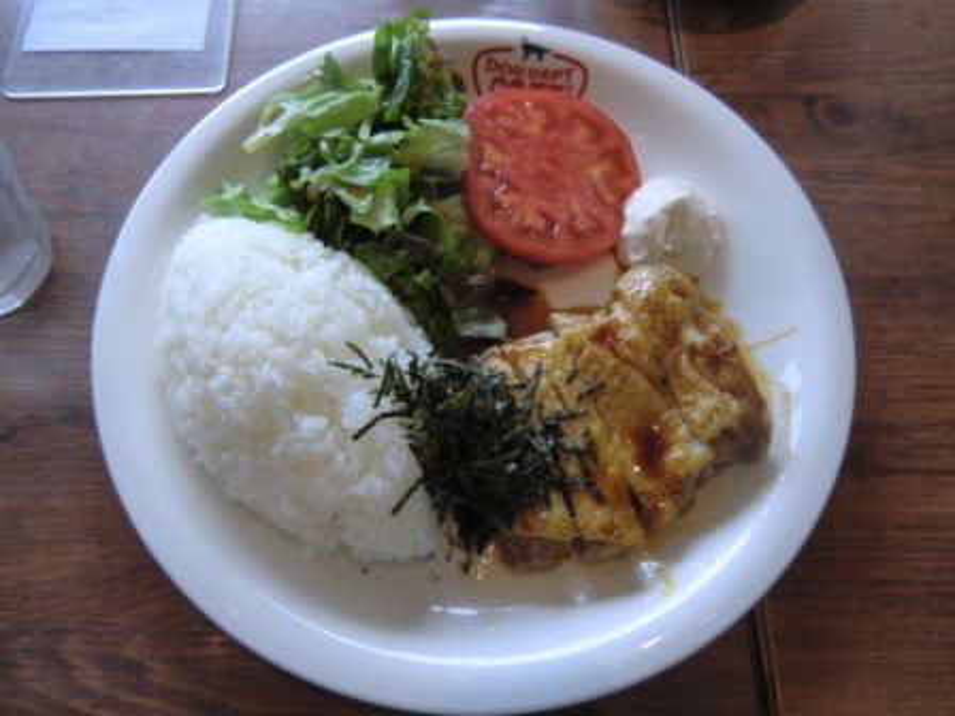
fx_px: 662
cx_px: 478
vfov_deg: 56.8
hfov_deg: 71.6
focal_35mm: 24
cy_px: 358
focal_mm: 4.3
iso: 64
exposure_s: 1/60
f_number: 3.2
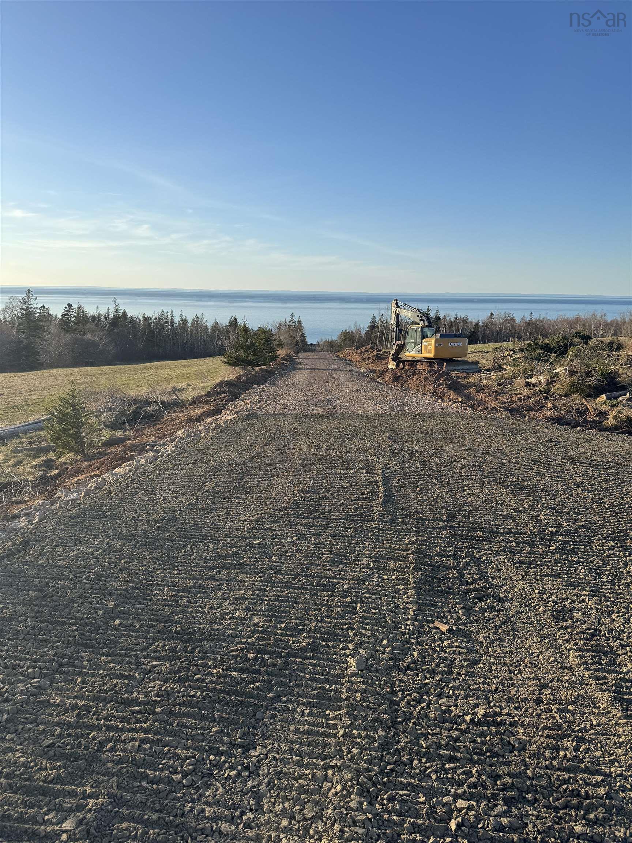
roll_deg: +0.0
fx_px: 584
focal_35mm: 24
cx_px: 316
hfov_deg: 56.8
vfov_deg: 71.6
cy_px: 422
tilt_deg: -10.3
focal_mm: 6.76
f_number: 1.78
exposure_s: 1/3413
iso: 80
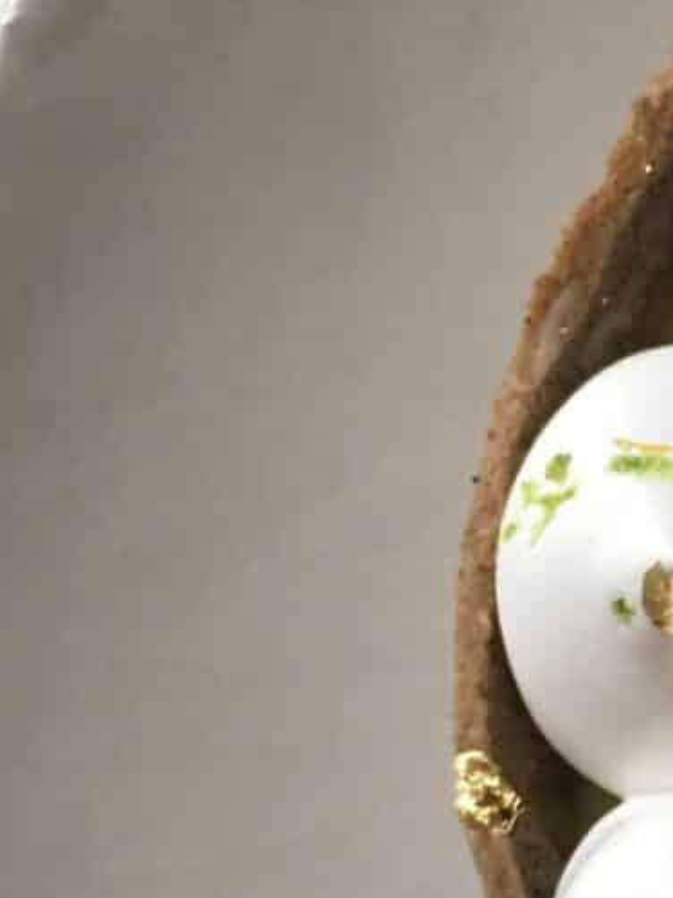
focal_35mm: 119
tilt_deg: -83.0
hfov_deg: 11.3
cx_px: 1351
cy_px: 831
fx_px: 3086
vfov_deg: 16.3
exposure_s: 1/17
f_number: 2.2
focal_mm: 4.15
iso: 80
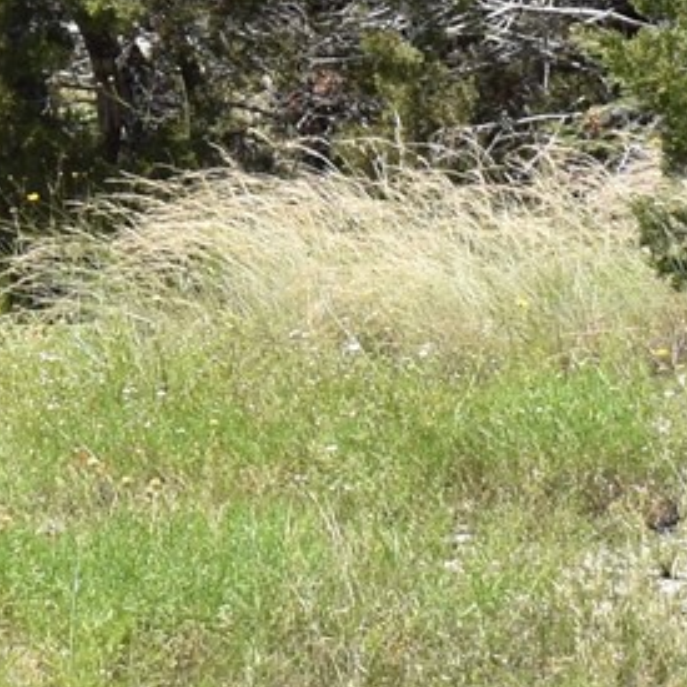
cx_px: -1044
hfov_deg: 4.7
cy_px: -777
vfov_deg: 4.7
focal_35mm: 363
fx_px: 8151
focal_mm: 36
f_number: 9
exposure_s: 1/200
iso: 100
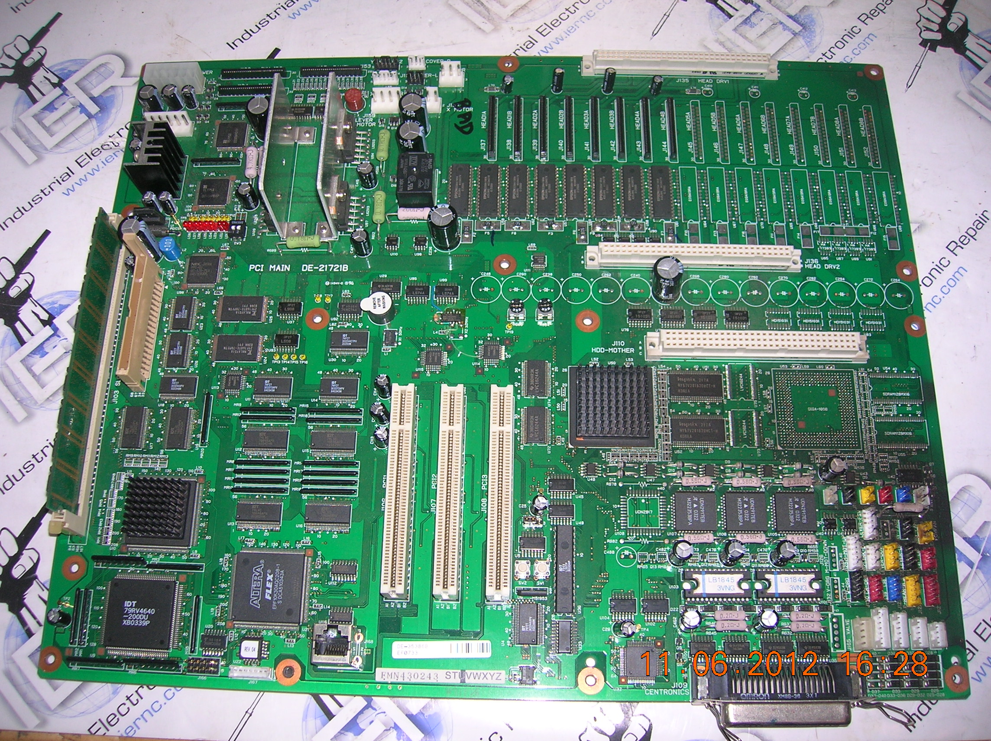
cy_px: 370
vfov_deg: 41.7
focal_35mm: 34
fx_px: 973
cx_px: 496
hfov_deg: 54.0
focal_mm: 5.7
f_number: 2.9
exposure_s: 1/60.1
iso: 50
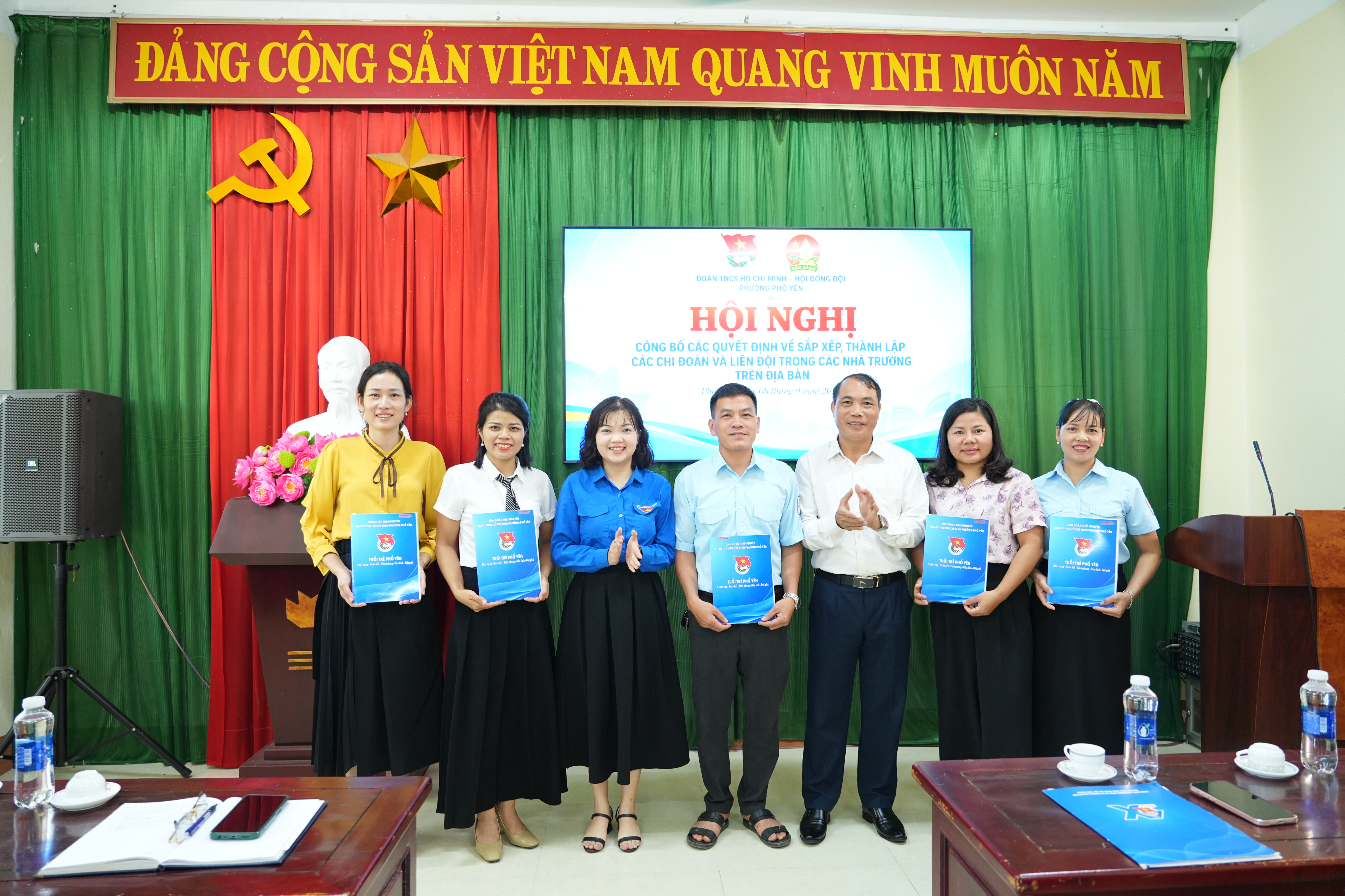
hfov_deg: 73.7
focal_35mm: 24
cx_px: 672
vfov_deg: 53.1
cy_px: 448
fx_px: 897
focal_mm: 24
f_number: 4
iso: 1600
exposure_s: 1/80
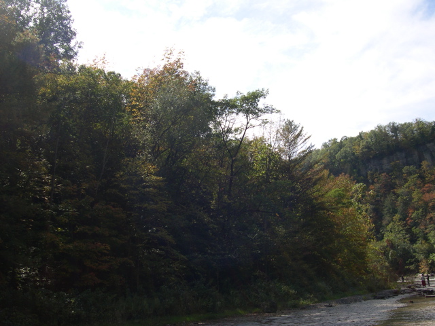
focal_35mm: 38
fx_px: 478
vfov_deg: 37.7
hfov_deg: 49.0
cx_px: 218
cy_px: 163
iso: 100
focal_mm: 8
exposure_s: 1/155
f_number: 7.6
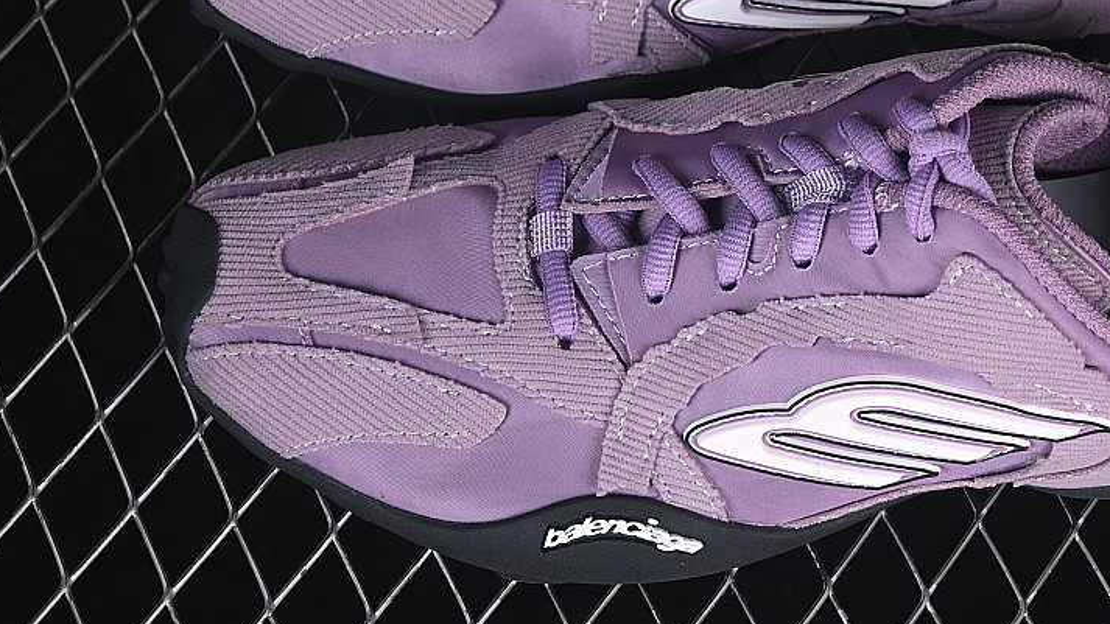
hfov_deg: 17.9
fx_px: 3502
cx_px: 794
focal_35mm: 119
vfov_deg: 10.1
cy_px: 98
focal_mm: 50
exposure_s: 1/80
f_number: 7.1
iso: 160
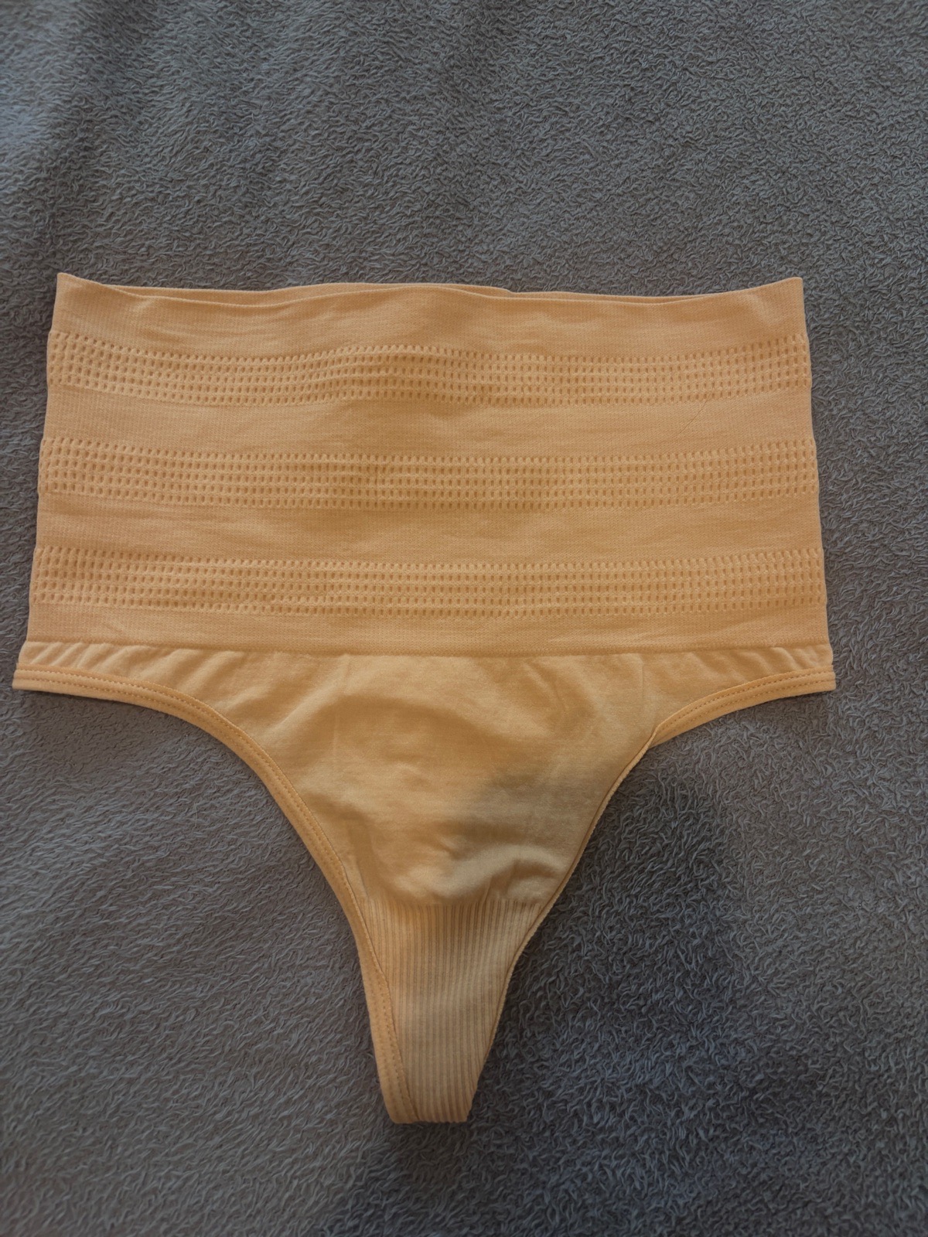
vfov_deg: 67.3
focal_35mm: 26
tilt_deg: -77.7
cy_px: 618
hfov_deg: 53.1
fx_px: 929
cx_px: 464
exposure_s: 1/50
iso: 80
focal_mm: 5.96
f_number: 1.6
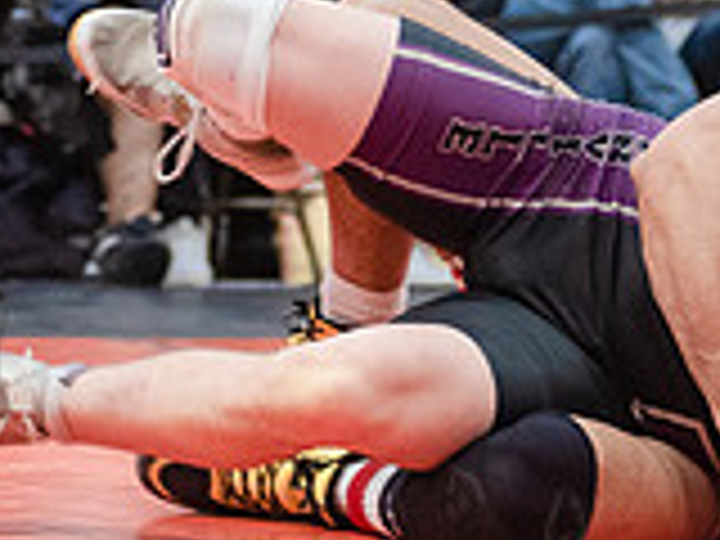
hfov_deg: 7.1
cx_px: 562
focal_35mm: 279
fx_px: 5803
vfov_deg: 5.3
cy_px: 124
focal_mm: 80
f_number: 3.5
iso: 4000
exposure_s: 1/320
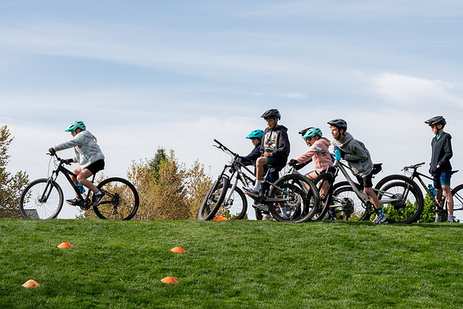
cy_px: 154
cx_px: 232
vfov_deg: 13.0
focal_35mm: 105
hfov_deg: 19.5
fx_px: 1351
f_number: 13
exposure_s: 1/125
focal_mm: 70
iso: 200
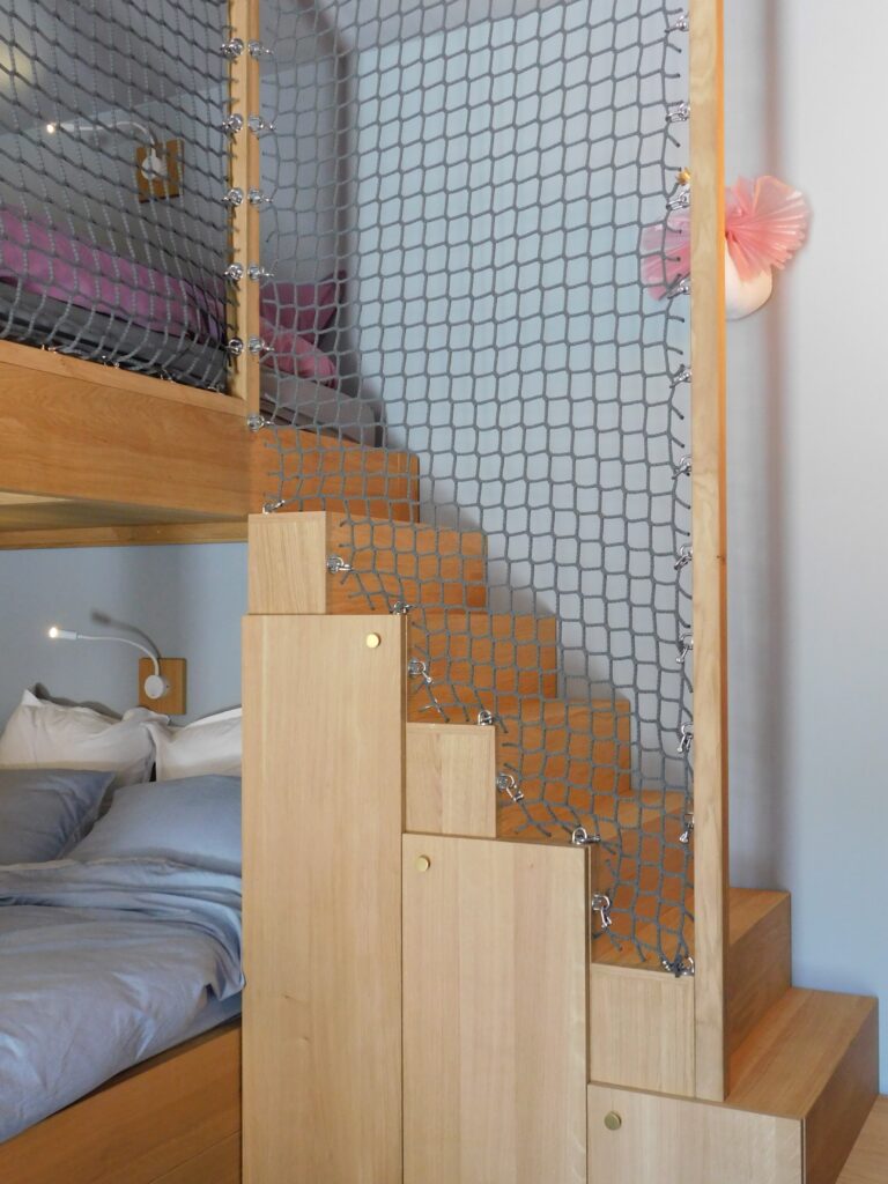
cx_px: 444
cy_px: 592
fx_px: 1231
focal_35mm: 36
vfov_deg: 51.4
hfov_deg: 39.7
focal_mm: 6.3
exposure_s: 1/20
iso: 400
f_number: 3.5
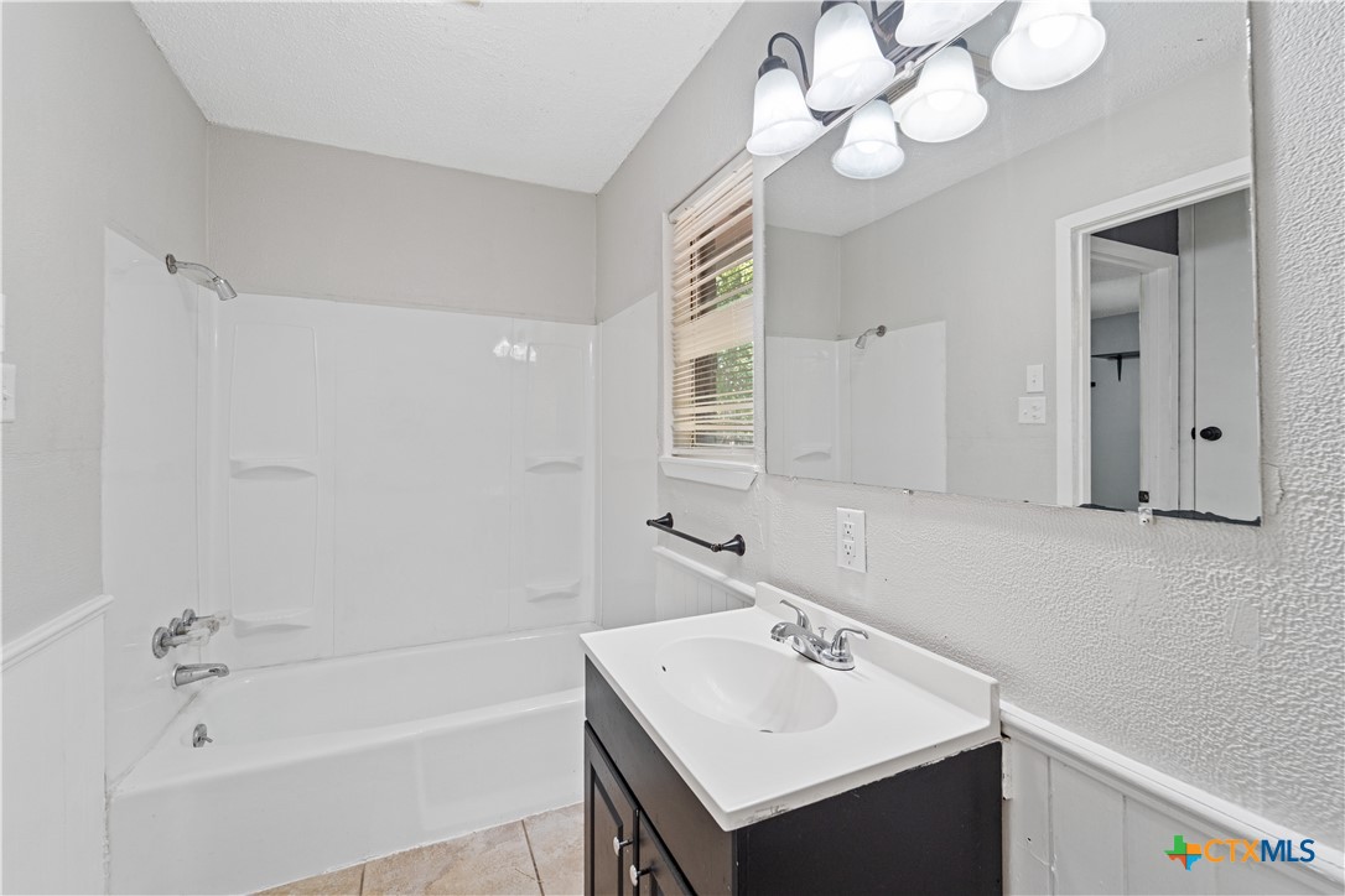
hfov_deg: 104.3
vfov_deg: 81.2
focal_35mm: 14
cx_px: 672
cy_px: 448
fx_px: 523
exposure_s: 1/13
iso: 800
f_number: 8
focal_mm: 14
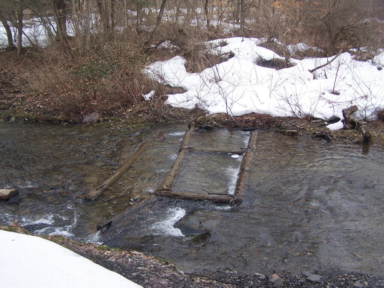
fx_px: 422
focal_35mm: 38
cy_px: 144
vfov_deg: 37.7
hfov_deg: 49.0
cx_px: 192
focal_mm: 6.3
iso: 80
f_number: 2.8
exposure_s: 1/500
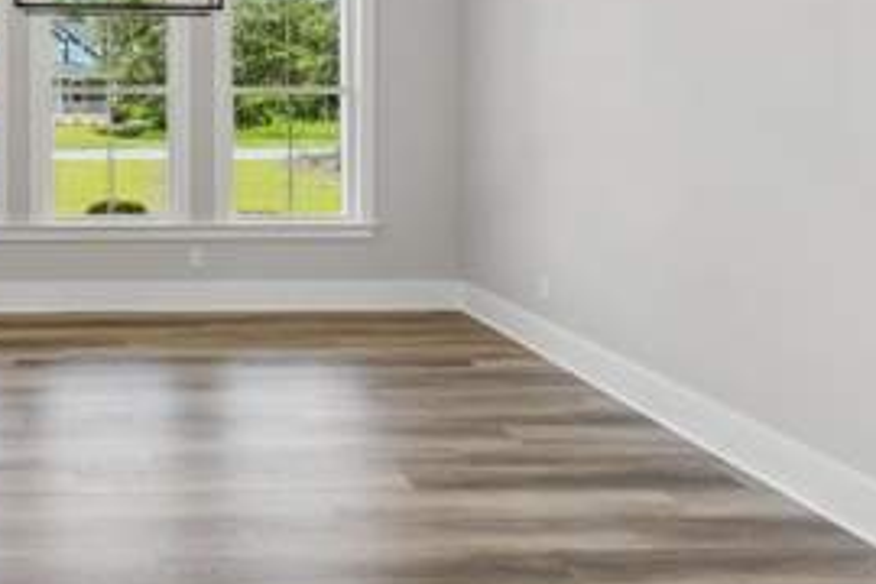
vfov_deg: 39.3
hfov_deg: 52.5
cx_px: 107
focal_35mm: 32
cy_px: 107
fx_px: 779
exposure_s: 1/80
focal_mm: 18
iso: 250
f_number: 8
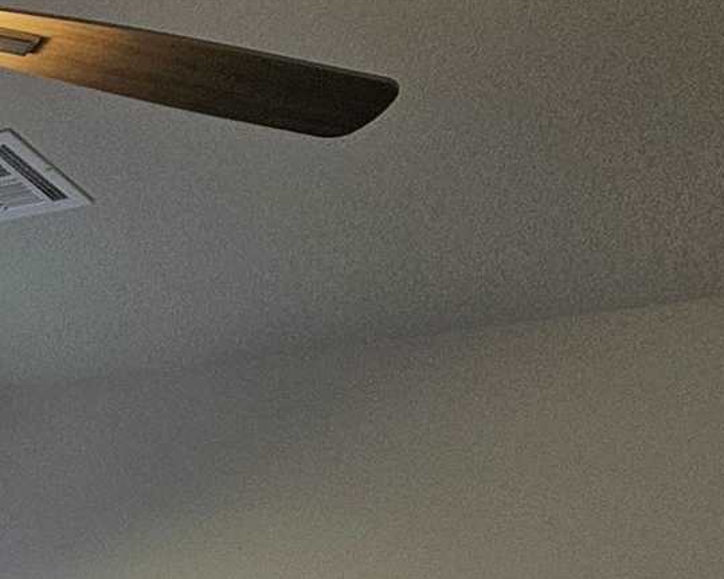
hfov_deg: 14.2
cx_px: -301
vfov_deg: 10.8
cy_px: 1217
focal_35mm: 128
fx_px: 2742
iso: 100
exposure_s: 1/120
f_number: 1.8
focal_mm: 5.4
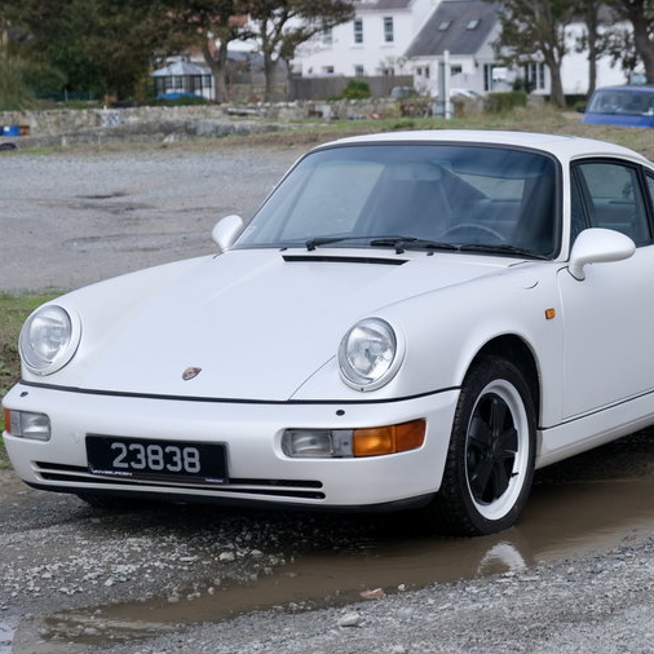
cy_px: 330
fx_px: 2287
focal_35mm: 107
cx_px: 397
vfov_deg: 16.3
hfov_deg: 16.3
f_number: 4
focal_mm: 55
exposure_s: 1/320
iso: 160
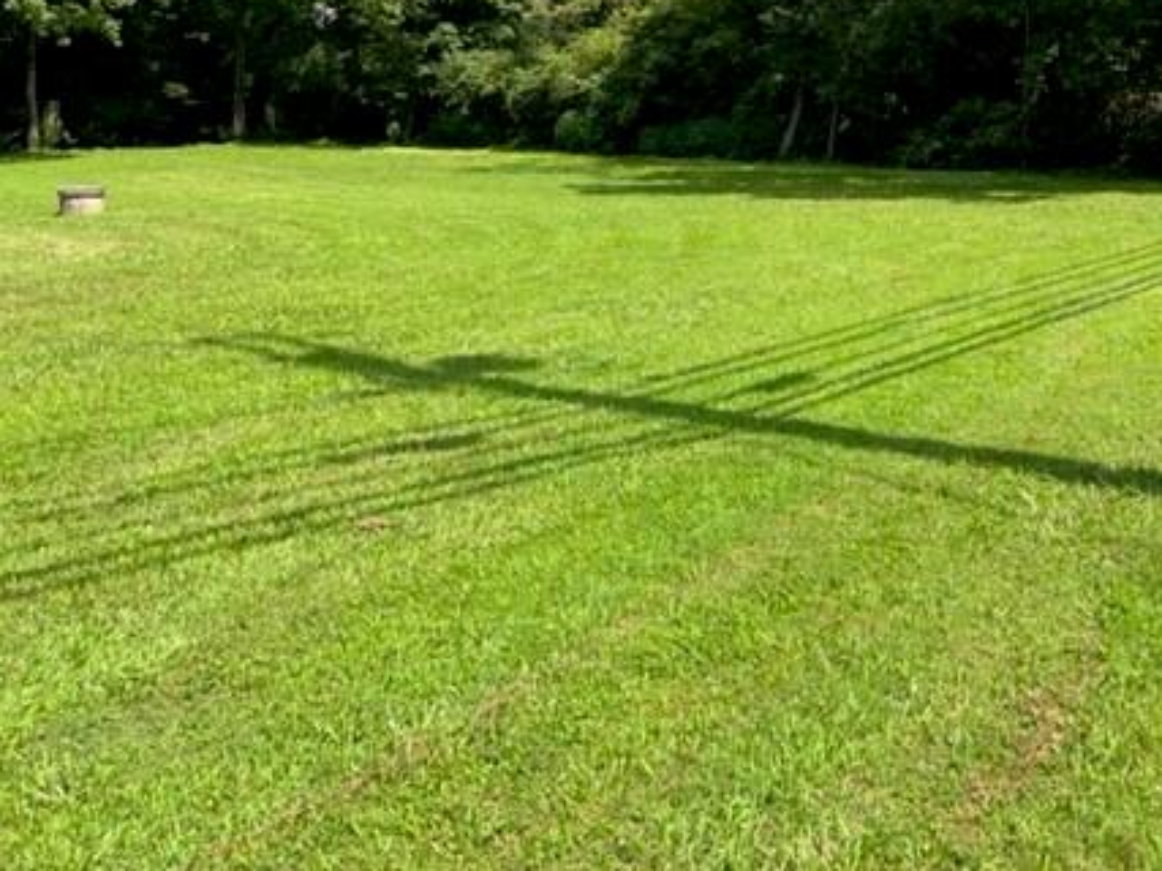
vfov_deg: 36.0
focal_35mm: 39
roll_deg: -1.8
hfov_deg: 46.3
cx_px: 863
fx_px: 1309
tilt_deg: -5.5
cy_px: 223
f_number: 1.5
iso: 50
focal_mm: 5.7
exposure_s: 1/1779
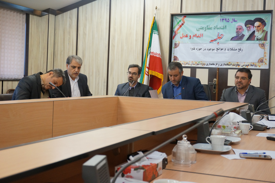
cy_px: 92
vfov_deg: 25.7
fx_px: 401
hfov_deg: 37.9
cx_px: 138
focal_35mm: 52
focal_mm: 35
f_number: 5.6
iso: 1250
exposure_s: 1/60
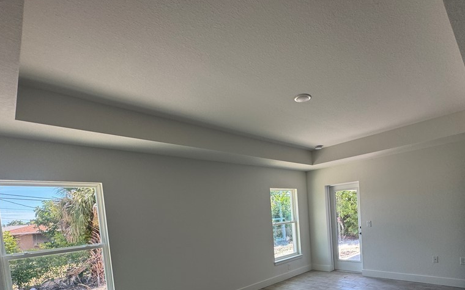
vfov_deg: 55.8
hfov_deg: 84.0
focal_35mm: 20
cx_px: 279
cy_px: 228
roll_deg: +3.2
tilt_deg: -1.7
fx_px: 253
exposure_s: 1/120
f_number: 2.2
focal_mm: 2.22
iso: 50
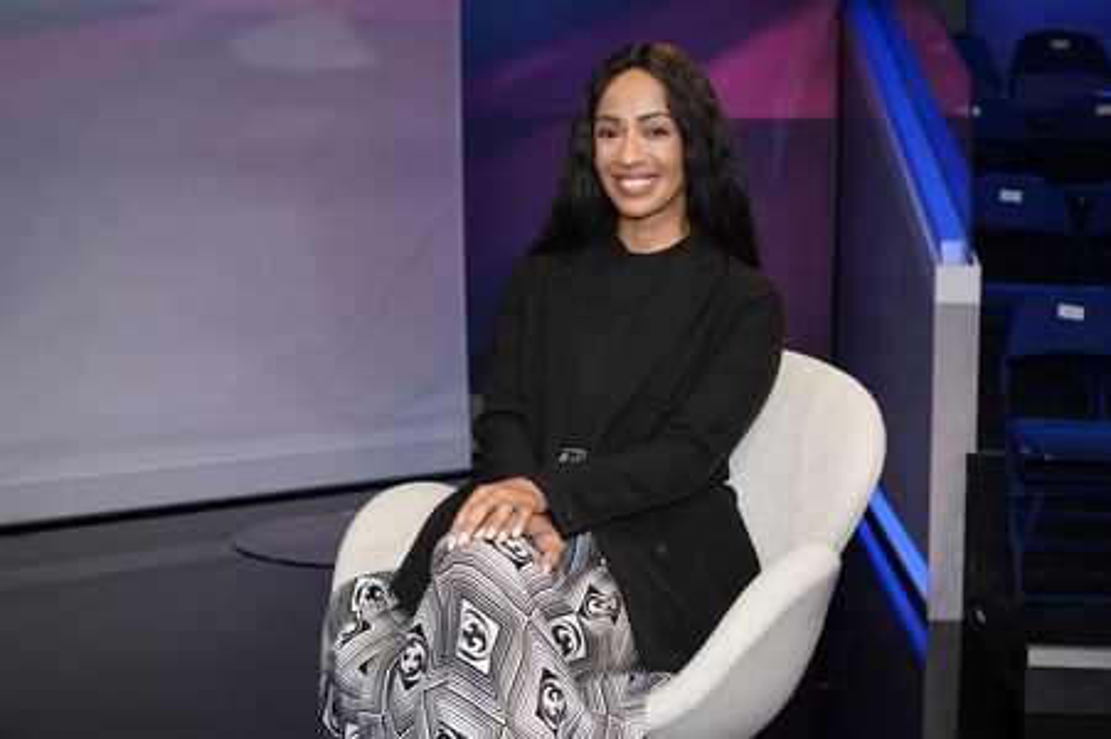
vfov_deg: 29.2
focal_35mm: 46
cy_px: 370
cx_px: 556
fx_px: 1419
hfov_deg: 42.8
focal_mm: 46
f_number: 5
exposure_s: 1/200
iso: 2000
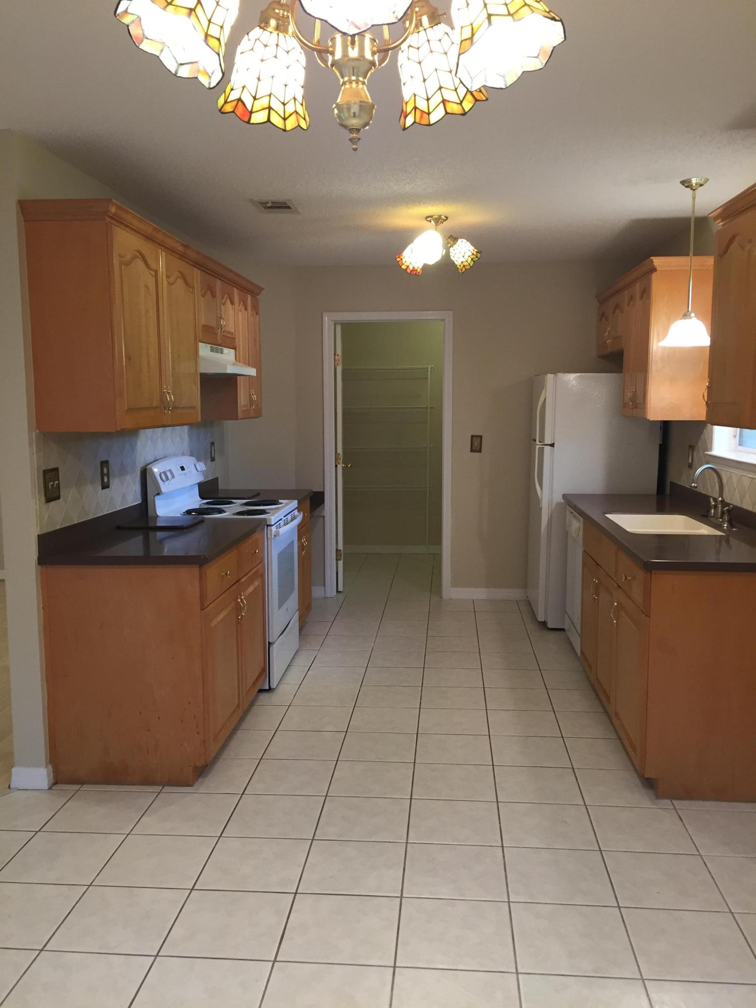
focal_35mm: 29
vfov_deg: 61.7
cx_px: 378
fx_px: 844
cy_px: 504
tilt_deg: -6.5
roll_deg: +0.1
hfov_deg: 48.2
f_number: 2.2
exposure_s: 1/30
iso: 80
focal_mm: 4.15
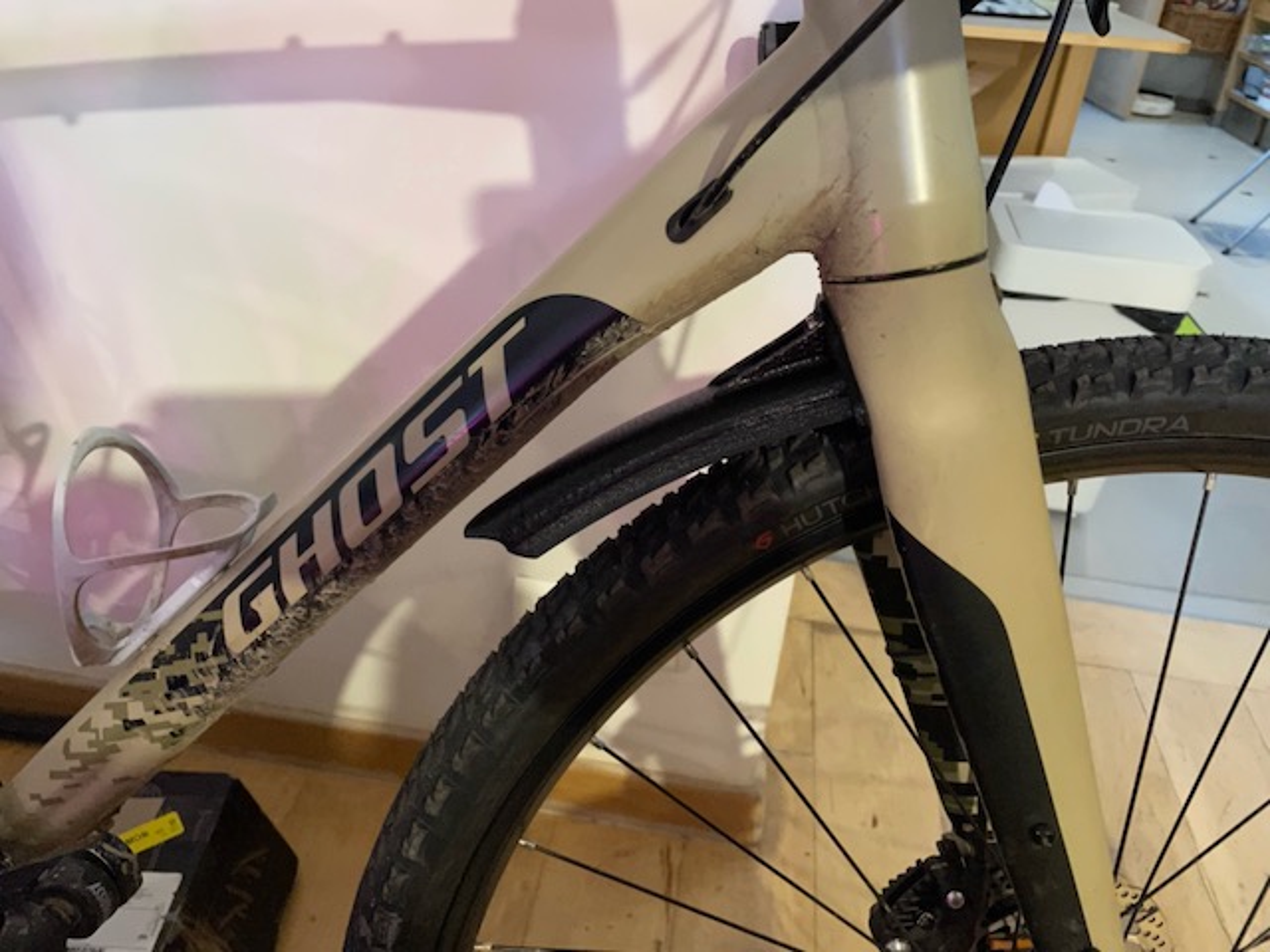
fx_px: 954
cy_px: 476
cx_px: 635
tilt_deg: -30.5
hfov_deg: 67.3
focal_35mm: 26
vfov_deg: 53.1
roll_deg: -5.1
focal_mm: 4.2
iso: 640
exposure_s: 1/30
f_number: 1.6
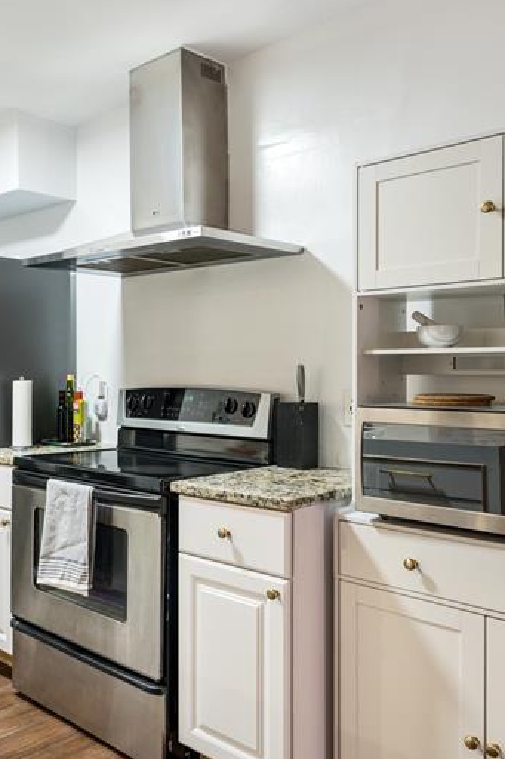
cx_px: 55
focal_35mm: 32
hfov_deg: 38.4
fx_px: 674
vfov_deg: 58.7
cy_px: 377
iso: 200
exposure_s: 1/1.25
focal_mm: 16
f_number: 7.1
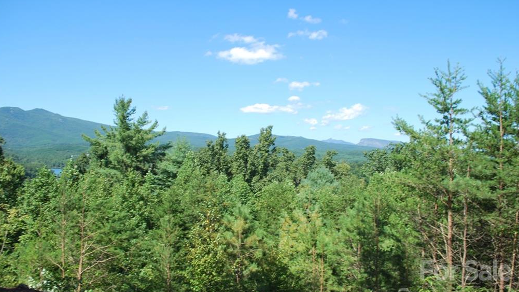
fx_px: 399
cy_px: 157
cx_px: 259
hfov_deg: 66.1
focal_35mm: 29
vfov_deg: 40.2
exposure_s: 1/200
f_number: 7.1
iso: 100
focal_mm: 18
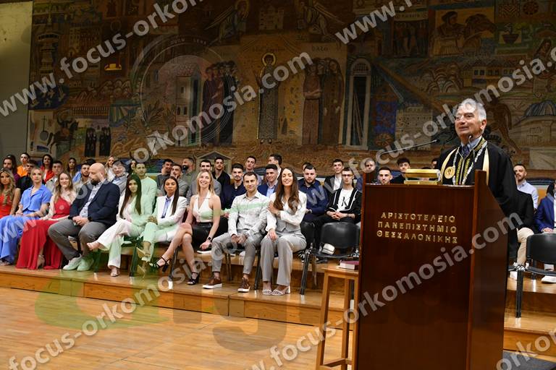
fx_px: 602
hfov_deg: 49.6
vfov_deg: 34.2
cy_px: 185
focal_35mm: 39
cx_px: 278
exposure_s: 1/160
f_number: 3.8
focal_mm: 26
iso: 2500
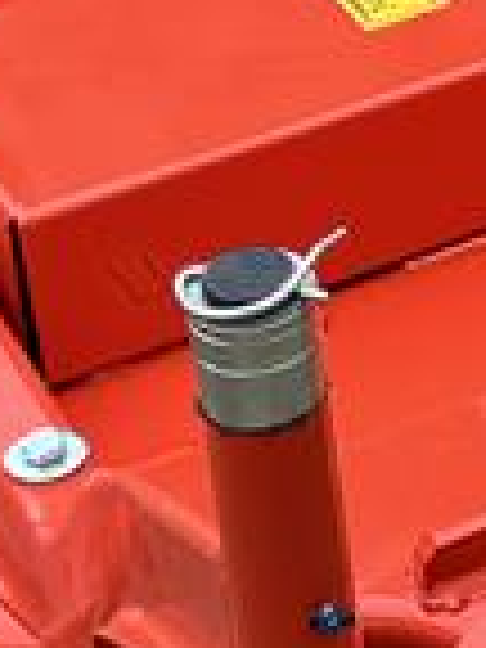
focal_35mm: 185
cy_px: -194
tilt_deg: -28.4
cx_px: 1444
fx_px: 3463
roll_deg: -1.3
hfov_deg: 7.2
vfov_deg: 10.5
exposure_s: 1/577
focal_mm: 5.1
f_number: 1.6
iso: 50
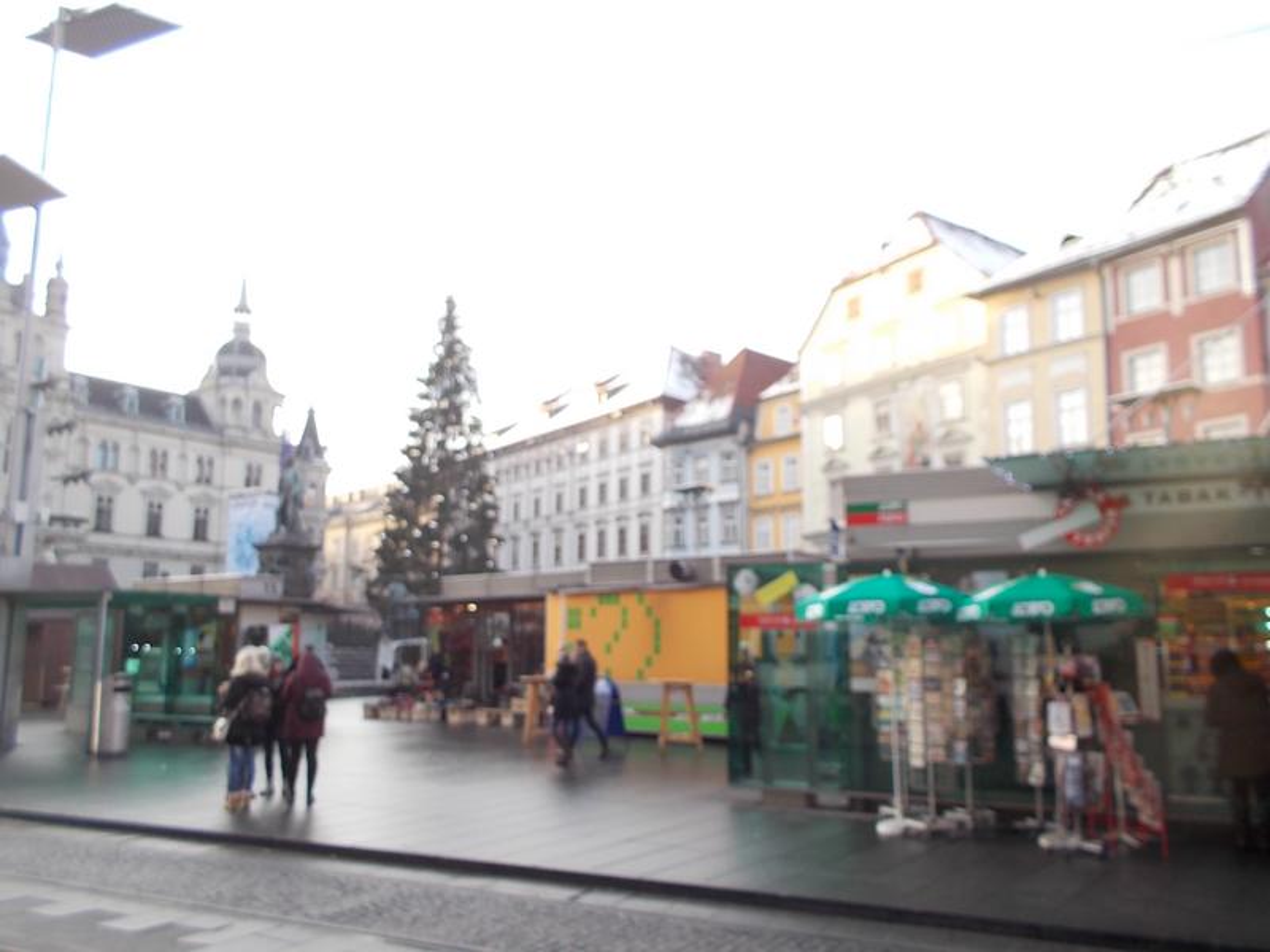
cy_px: 476
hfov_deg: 61.7
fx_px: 1064
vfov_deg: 48.2
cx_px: 635
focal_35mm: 29
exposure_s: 1/40
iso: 80
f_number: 3.3
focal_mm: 4.1
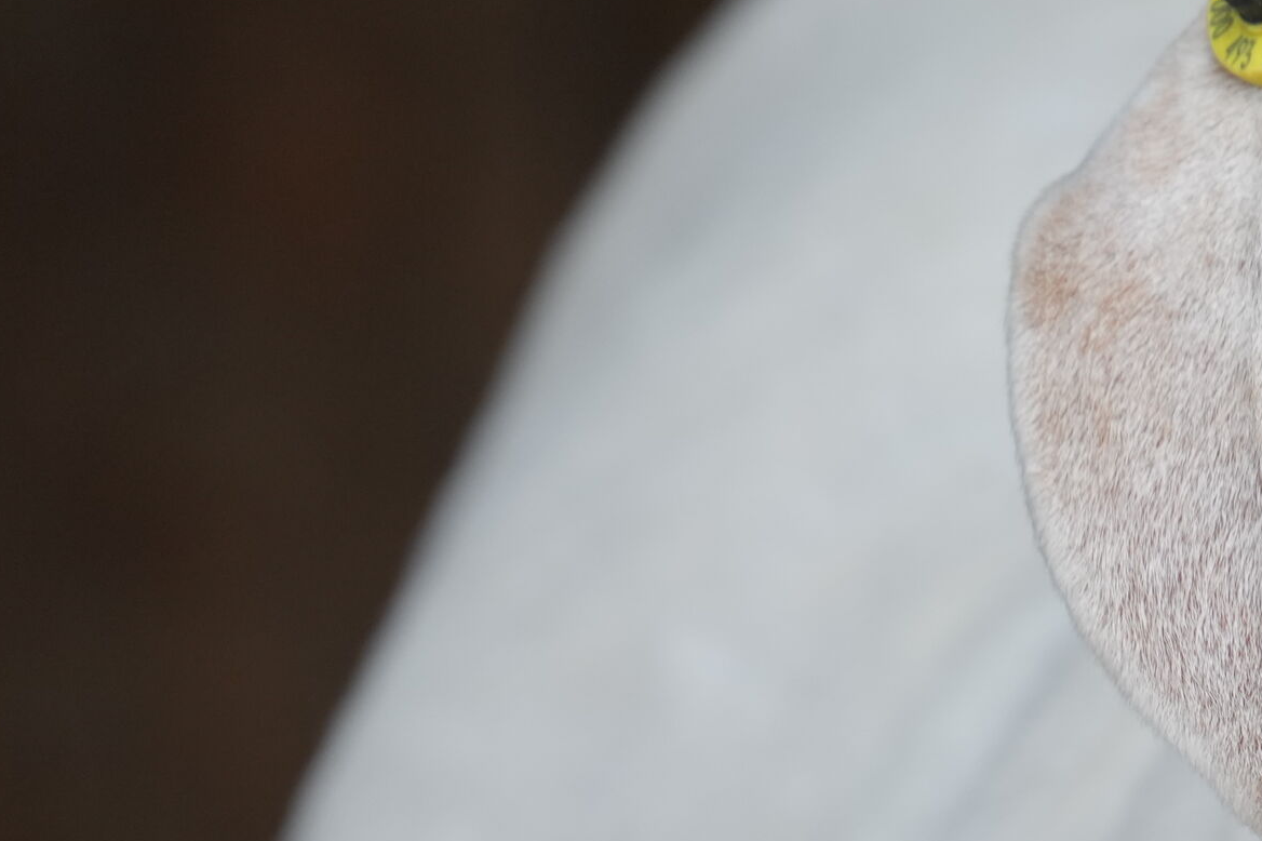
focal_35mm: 2220
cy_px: 209
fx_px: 77797
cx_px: 1993
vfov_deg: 0.6
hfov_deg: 0.9
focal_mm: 600
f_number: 5.6
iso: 500
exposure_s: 1/500
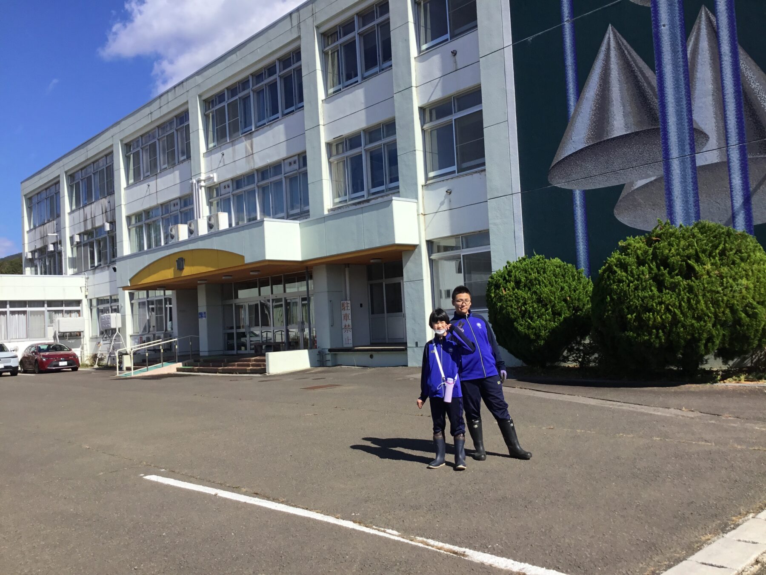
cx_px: 383
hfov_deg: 58.4
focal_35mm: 31
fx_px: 686
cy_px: 288
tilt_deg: +3.2
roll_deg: +2.7
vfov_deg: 45.4
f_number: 2.4
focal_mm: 3.3
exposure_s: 1/1381
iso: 25
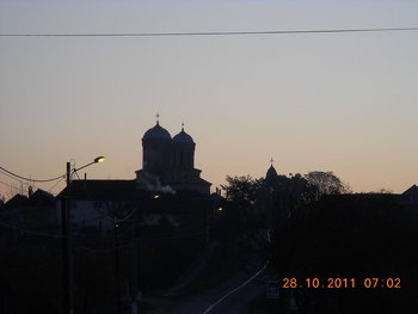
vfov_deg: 10.2
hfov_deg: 13.6
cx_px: 209
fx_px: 1752
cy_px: 157
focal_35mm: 145
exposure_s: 1/60
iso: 125
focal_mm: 24.03
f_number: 6.7
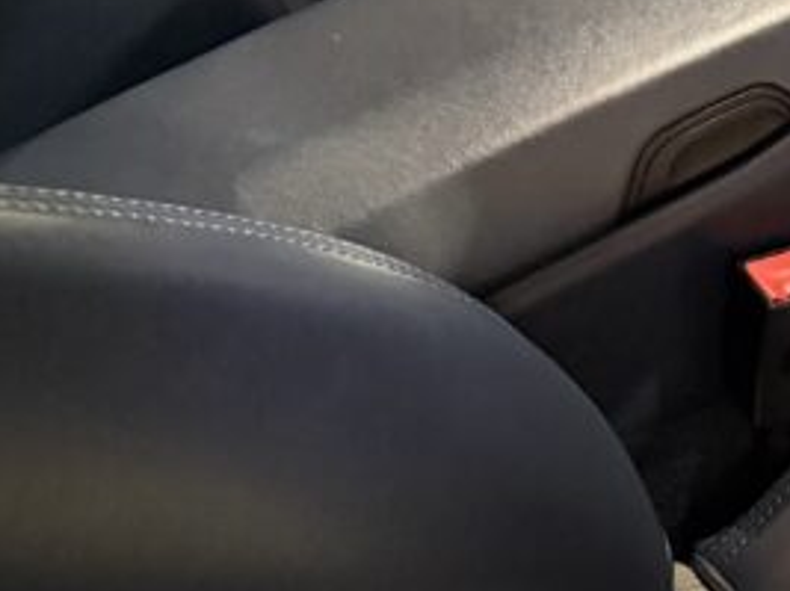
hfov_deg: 17.7
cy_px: 550
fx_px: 2099
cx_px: 1364
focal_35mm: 92
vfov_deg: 15.8
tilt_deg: -61.8
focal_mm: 6.76
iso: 1000
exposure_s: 1/33
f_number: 1.78
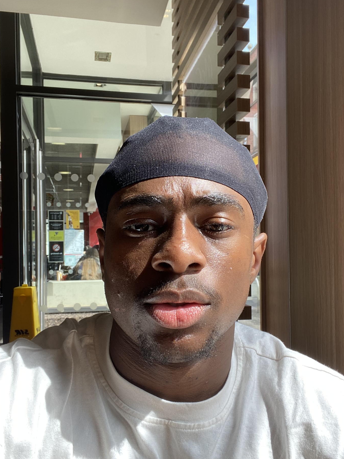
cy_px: 247
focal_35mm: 34
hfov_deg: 41.8
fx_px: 451
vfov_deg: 53.9
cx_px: 180
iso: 25
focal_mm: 2.71
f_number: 2.2
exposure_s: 1/142
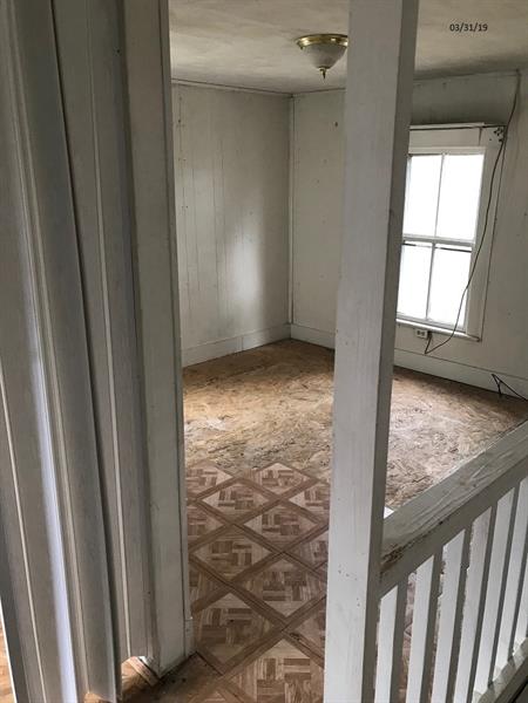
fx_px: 569
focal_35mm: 28
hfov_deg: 49.7
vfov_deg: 63.4
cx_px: 264
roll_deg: +0.9
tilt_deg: -15.4
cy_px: 352
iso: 32
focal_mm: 3.99
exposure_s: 1/24
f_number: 1.8
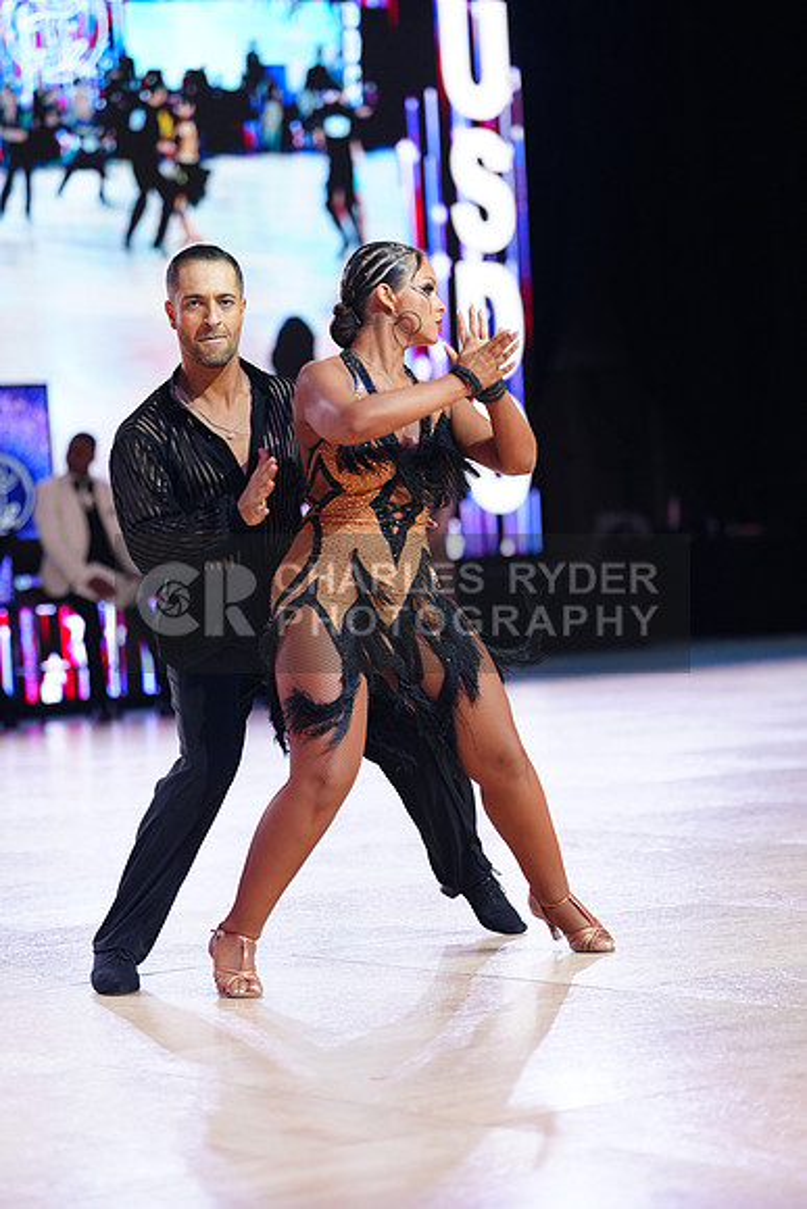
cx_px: 404
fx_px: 3965
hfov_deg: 11.6
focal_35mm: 118
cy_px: 604
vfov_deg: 17.3
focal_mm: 118
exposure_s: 1/500
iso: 2000
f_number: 2.8
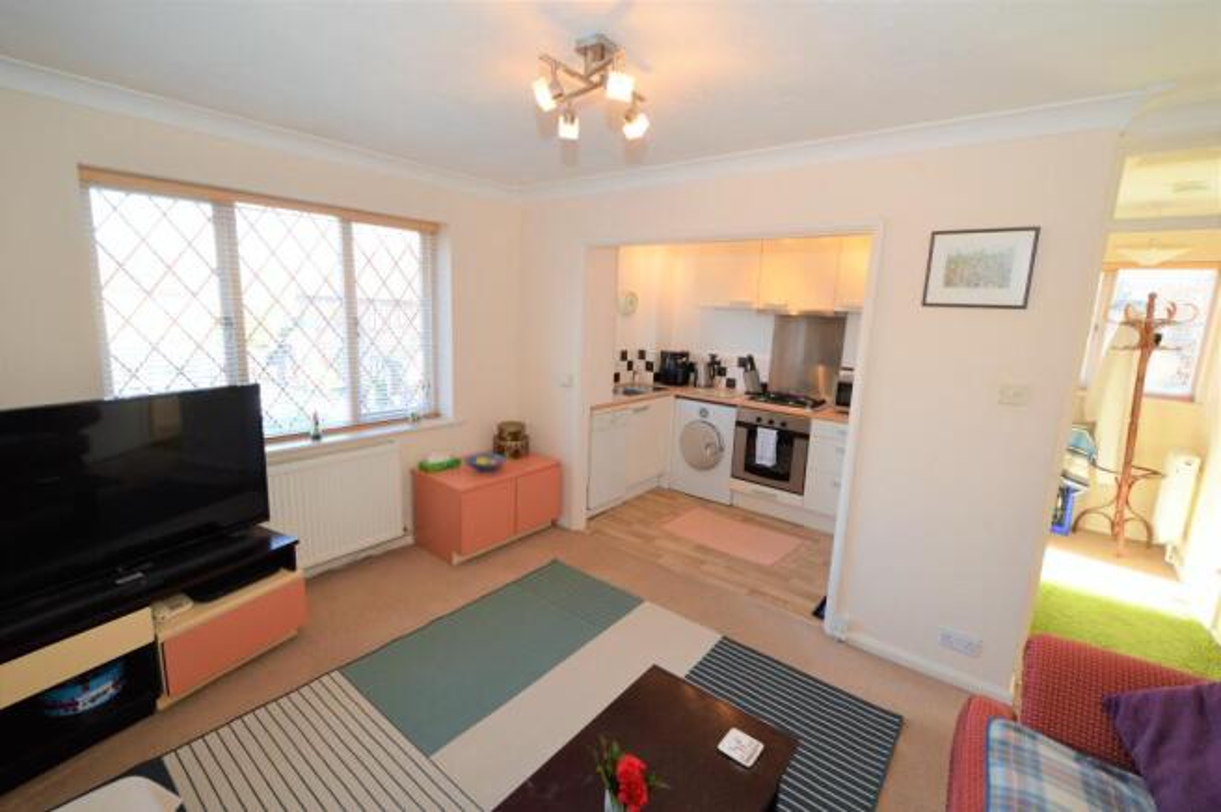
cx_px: 610
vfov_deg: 77.2
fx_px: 508
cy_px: 406
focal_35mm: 15
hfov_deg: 100.4
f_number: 4.5
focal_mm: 10
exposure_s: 1/80
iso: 400
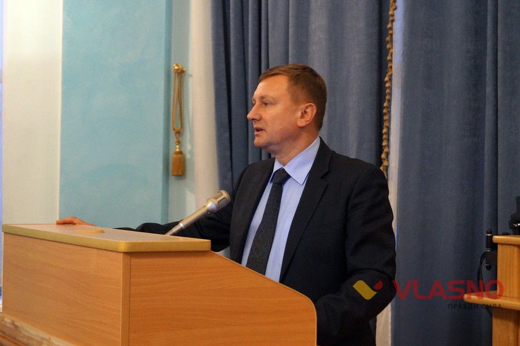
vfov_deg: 22.6
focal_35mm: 60
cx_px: 260
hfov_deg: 33.4
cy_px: 173
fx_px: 866
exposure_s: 1/25
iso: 3200
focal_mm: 40
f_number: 5
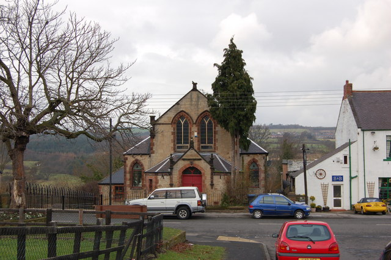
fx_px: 521
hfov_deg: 41.1
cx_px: 196
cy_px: 130
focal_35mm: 48
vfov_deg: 28.0
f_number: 7.1
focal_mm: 32
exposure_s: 1/200
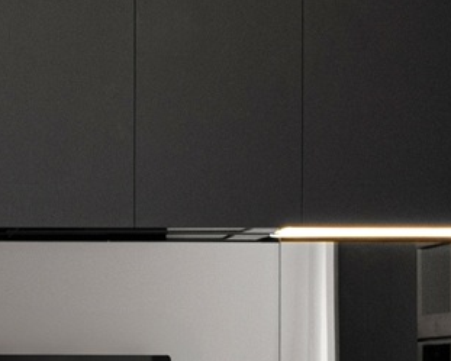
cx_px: -26
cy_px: 342
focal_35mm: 166
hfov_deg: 11.5
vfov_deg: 9.3
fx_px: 2213
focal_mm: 30.5
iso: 400
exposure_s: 1/5
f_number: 13
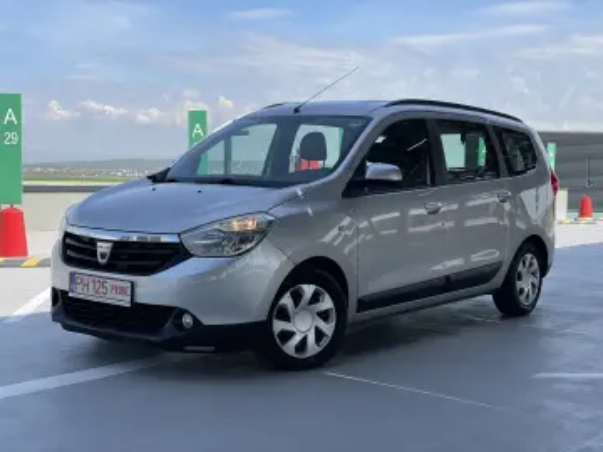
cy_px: 226
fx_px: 906
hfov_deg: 36.8
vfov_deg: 28.0
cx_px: 302
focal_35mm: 52
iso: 32
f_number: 2
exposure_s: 1/1410
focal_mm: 6
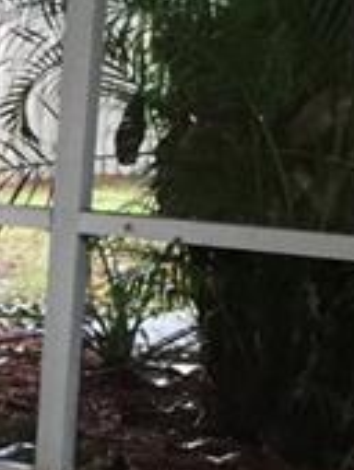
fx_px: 1904
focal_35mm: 140
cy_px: 393
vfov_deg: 14.0
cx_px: -357
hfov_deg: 9.9
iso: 32
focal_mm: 3.3
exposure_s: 1/30
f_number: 2.4
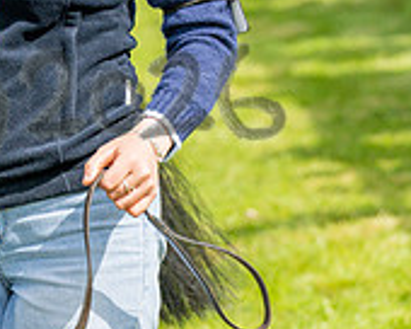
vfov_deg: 3.3
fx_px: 5656
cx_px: -260
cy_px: -140
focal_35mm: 465
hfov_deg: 4.1
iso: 400
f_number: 4.5
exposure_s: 1/2000
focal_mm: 125
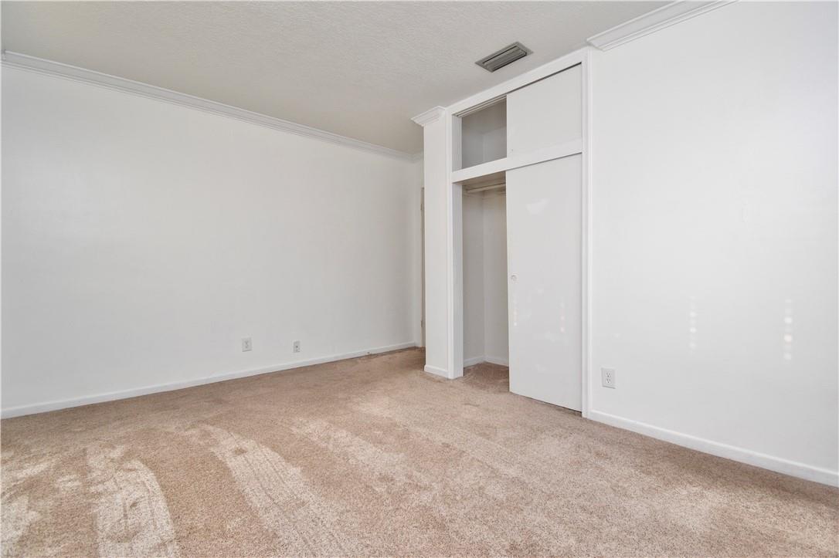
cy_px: 279
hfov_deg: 100.4
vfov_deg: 77.3
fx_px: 349
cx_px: 420
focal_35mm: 15
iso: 400
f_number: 5.6
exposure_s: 1/60
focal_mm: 10
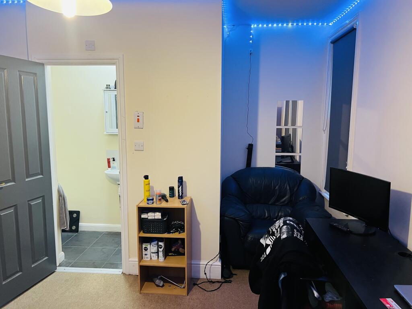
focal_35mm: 26
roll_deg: +0.5
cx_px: 206
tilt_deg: -8.5
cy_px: 154
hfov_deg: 67.3
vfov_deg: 53.1
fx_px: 309
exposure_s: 1/50
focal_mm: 5.7
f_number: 1.5
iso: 160
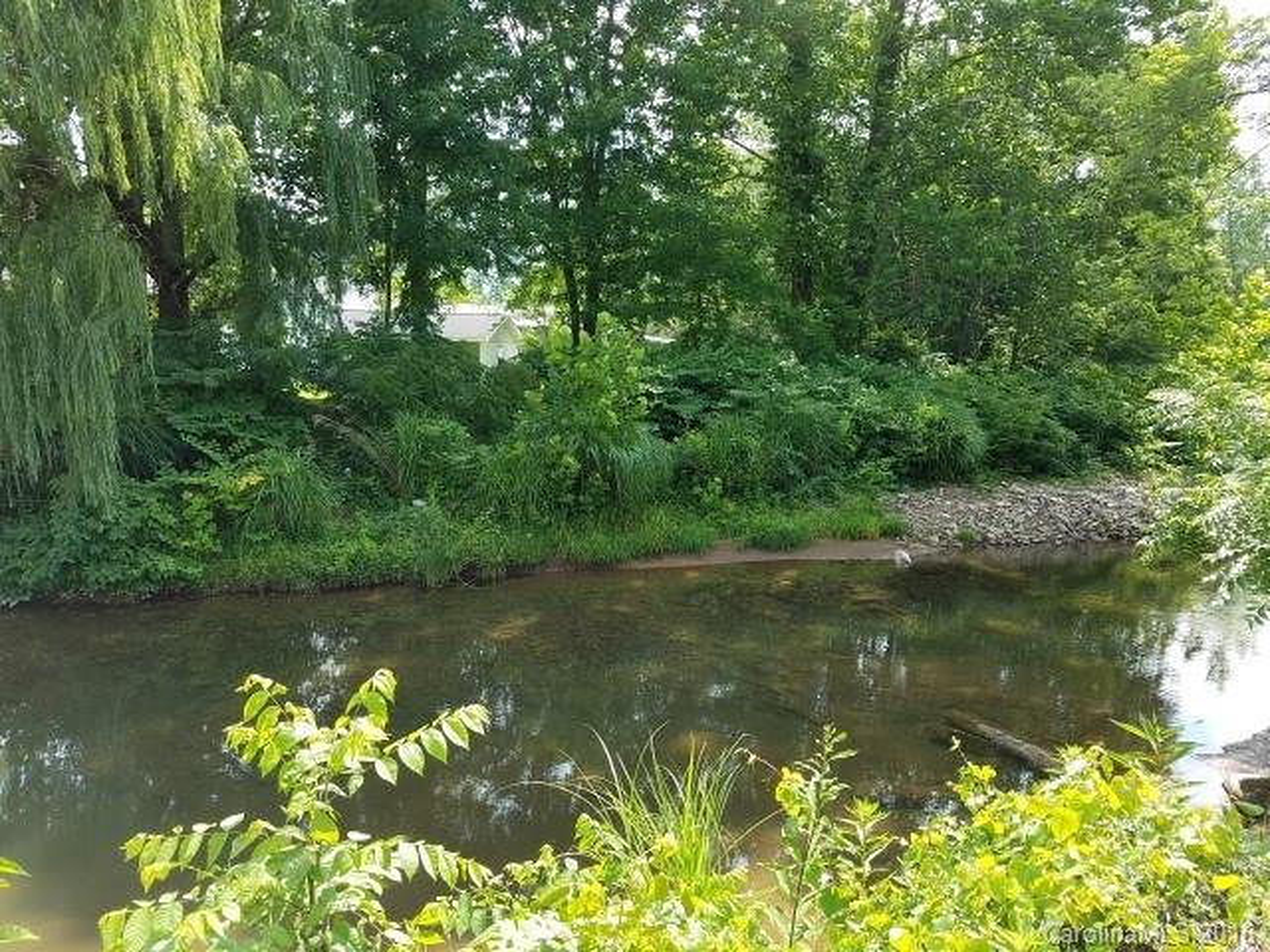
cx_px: 635
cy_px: 476
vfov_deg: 53.1
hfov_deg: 67.3
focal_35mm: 26
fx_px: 954
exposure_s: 1/453
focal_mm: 4.2
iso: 50
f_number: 1.7
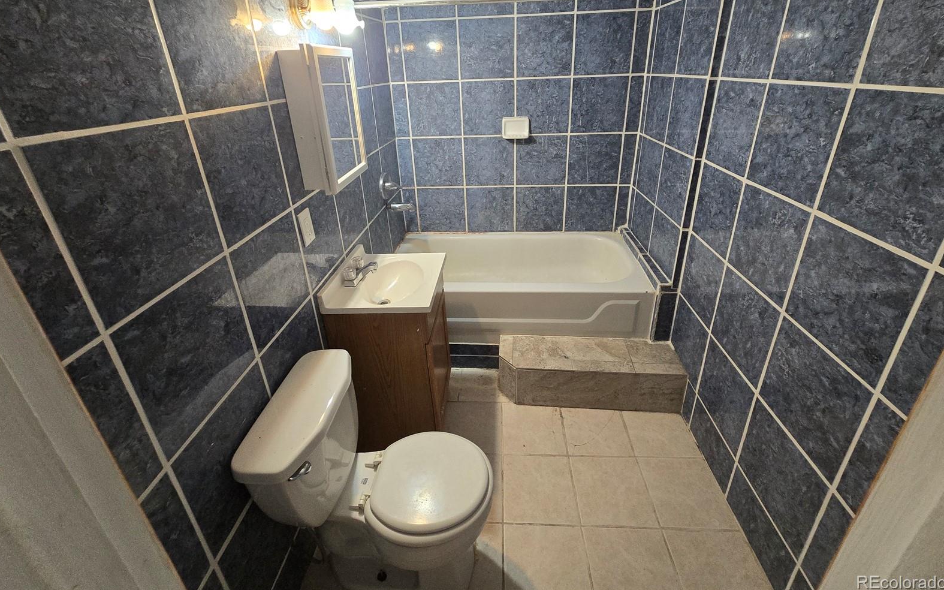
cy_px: 235
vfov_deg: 77.7
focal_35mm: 14
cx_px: 474
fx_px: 360
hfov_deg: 105.3
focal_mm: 2.2
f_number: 2.2
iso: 400
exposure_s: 1/60
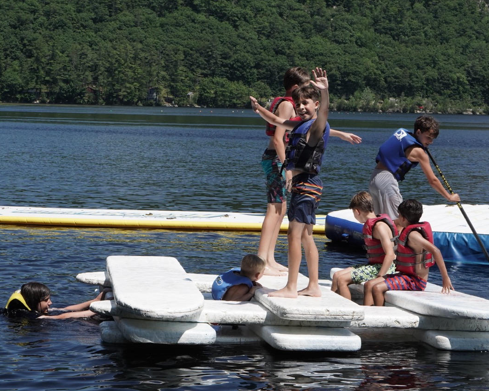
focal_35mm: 92
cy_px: 195
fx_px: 1331
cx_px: 264
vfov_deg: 16.7
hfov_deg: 20.8
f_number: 22
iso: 1600
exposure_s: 1/800
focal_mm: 81
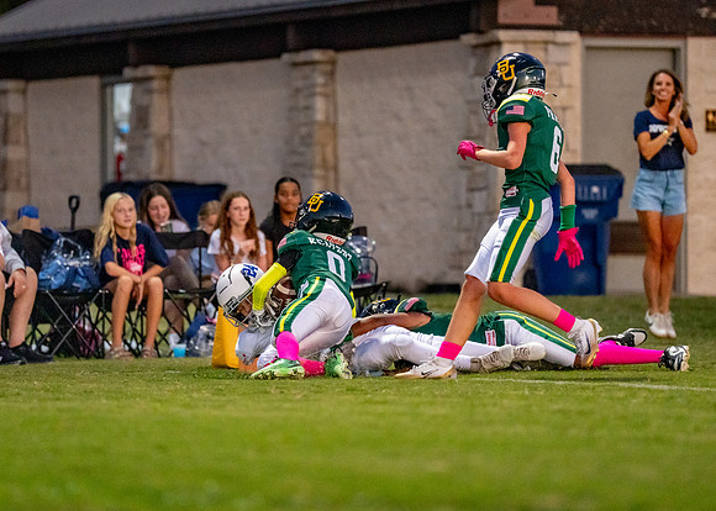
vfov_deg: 5.1
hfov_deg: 7.2
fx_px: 5719
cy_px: 235
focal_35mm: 281
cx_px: 324
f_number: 2.8
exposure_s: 1/1250
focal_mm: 200
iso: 4000
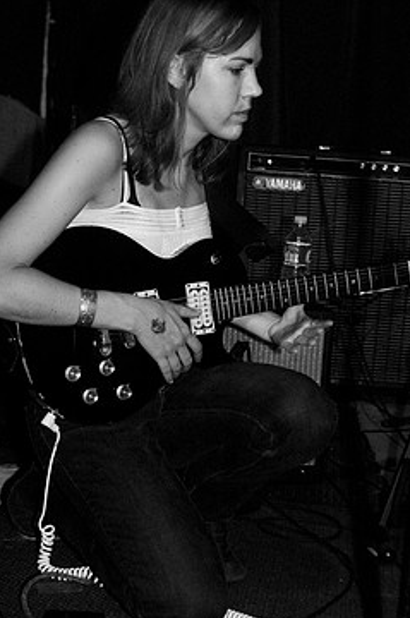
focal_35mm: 66
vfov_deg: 30.7
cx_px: 226
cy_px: 312
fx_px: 1124
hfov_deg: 20.7
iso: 800
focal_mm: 35
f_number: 2.8
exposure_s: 1/30
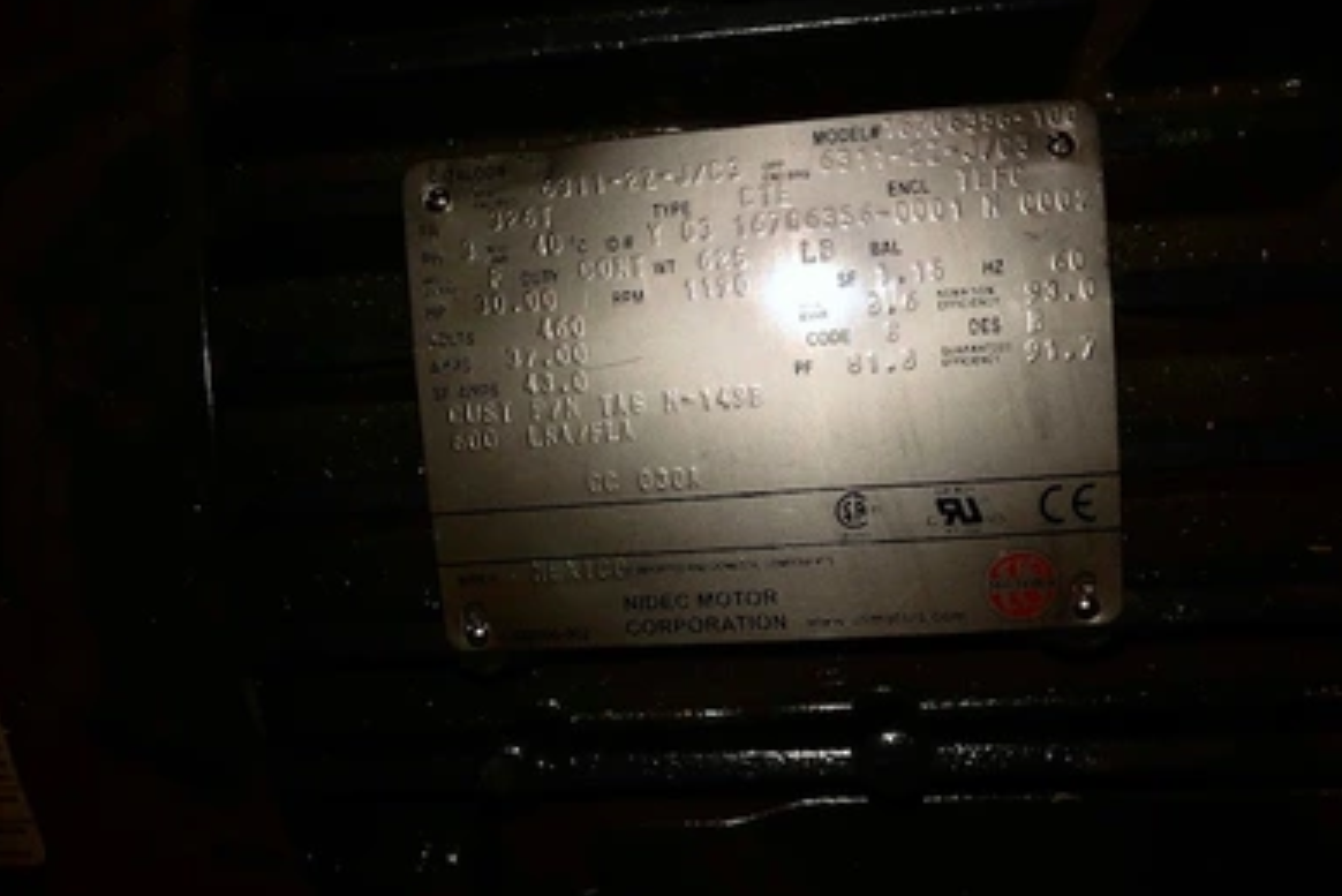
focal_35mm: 30
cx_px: 681
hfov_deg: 61.9
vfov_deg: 43.6
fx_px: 1119
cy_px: 408
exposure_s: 1/46
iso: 40
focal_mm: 3.99
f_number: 1.8
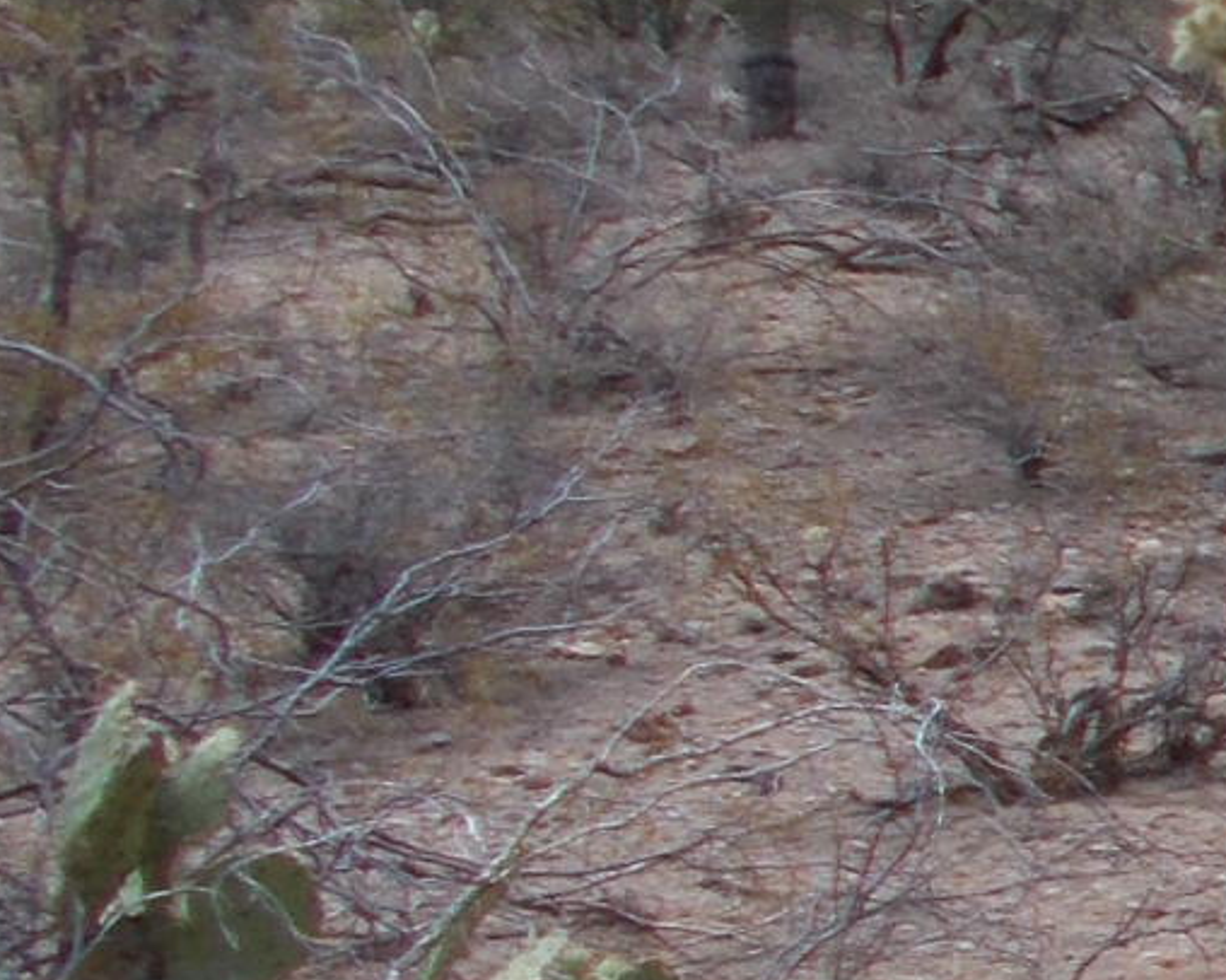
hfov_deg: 10.3
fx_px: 5441
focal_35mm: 150
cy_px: 480
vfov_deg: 10.3
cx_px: 3376
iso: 80
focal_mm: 4.6
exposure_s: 1/200
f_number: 8
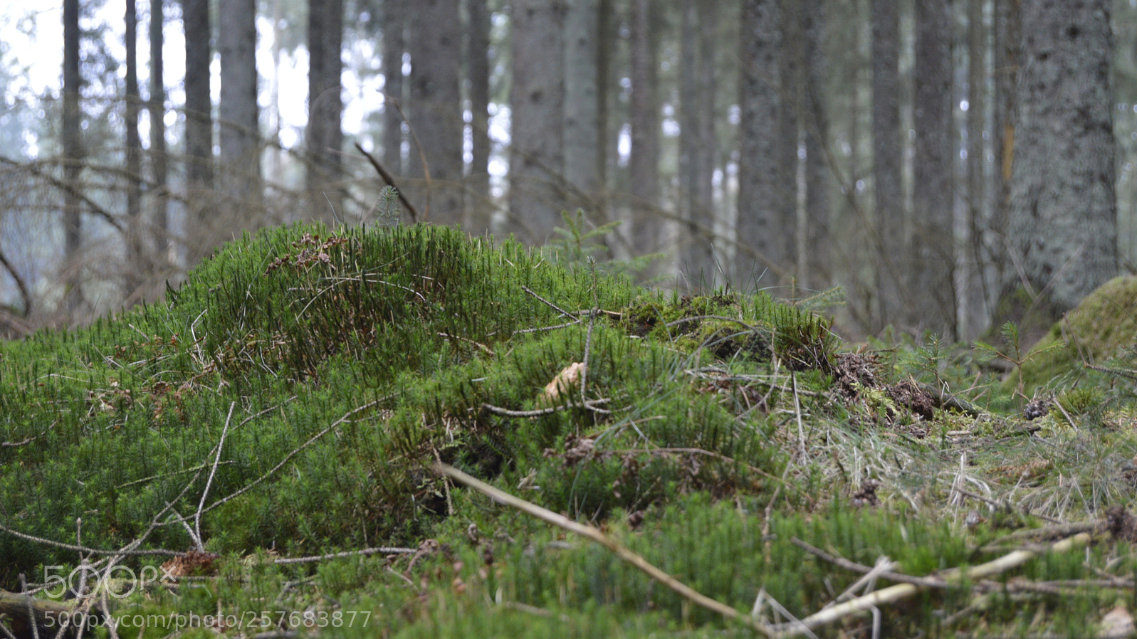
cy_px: 297
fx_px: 2608
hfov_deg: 24.6
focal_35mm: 87
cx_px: 569
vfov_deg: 14.0
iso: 720
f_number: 5.6
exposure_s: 1/60
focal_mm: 55
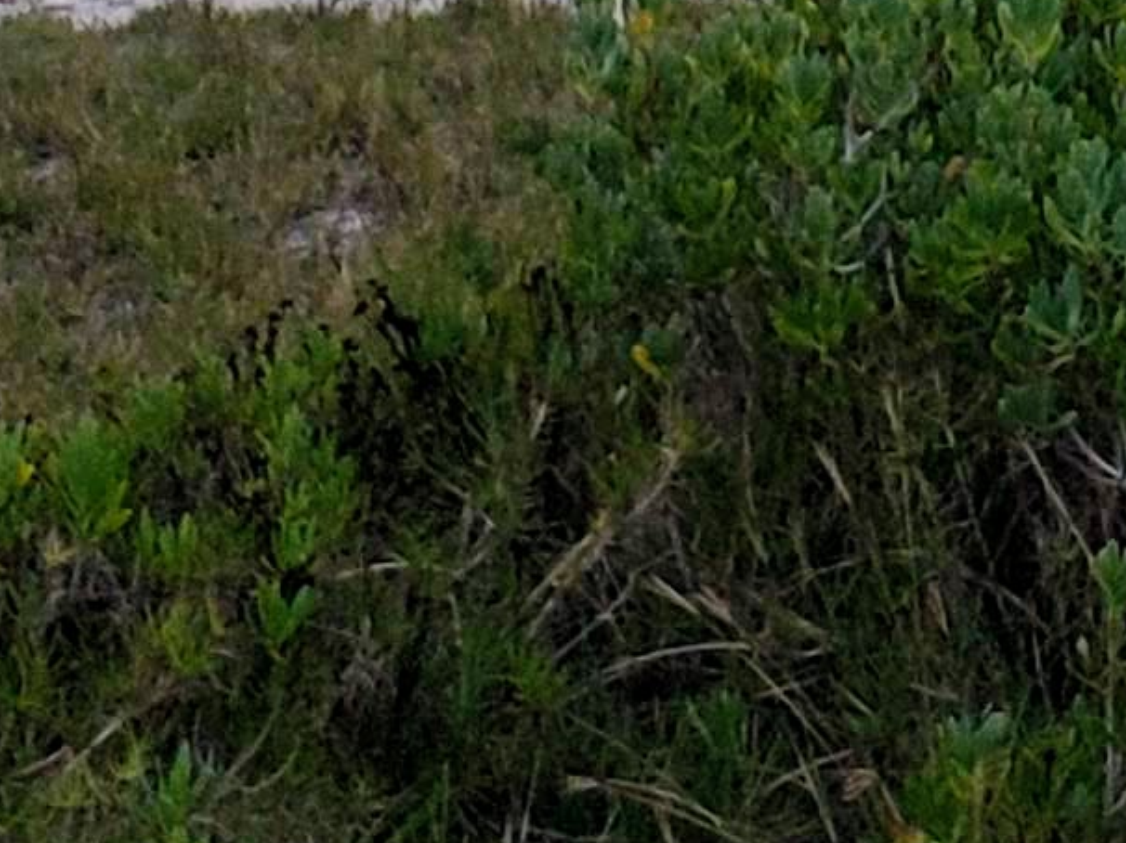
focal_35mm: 173
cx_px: 923
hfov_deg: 11.4
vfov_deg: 7.0
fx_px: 5625
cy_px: -2224
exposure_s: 1/50
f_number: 2.4
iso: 100
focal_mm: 4.3
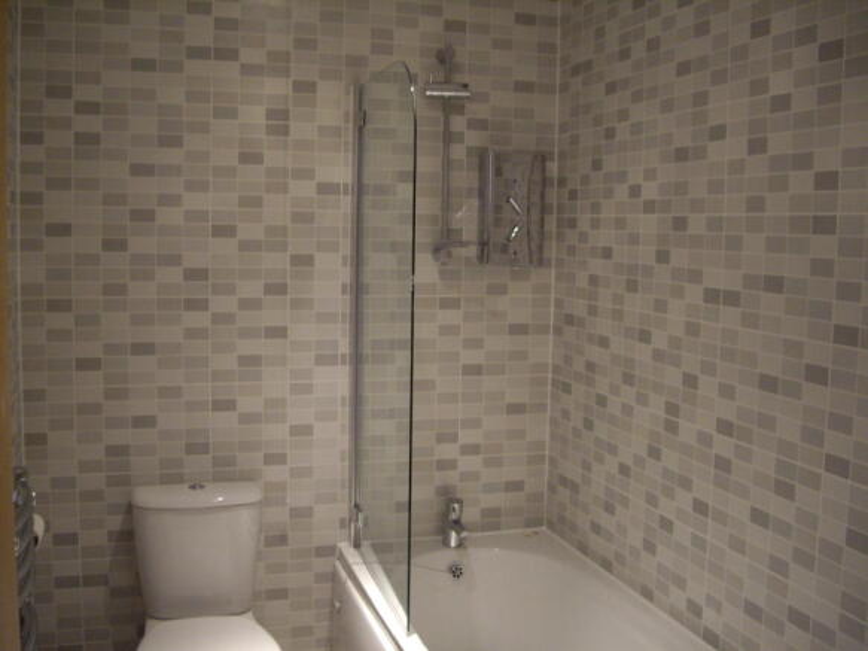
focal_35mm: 38
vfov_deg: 37.7
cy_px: 326
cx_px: 434
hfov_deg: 49.0
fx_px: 953
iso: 400
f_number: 2.8
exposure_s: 1/25
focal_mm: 7.9
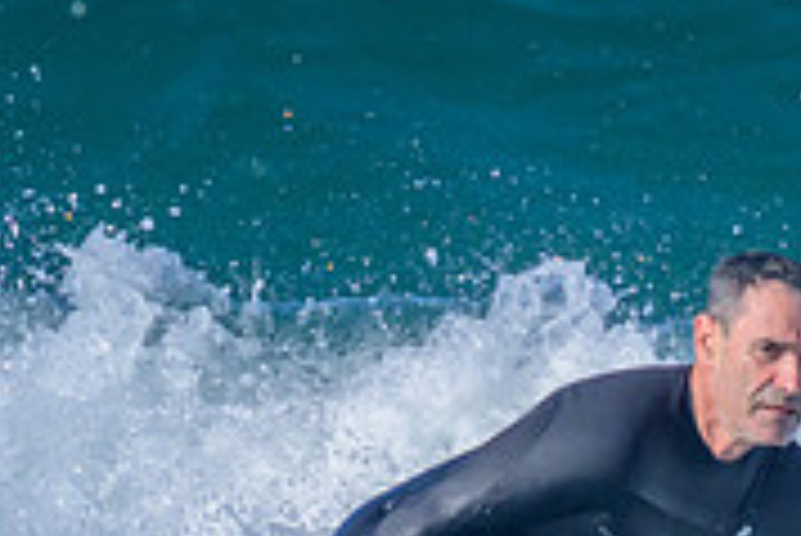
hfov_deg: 0.6
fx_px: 79784
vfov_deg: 0.4
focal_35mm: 3583
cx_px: 541
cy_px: 676
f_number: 11
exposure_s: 1/2000
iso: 1100
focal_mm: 800
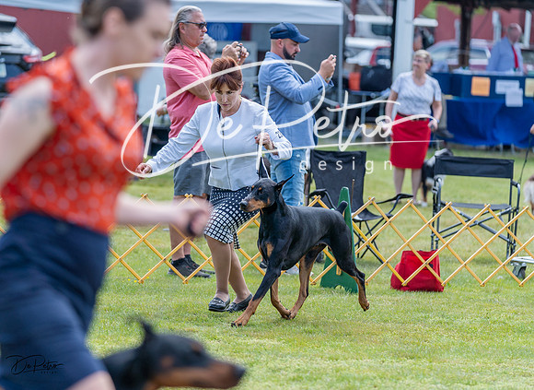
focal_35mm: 196
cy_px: 165
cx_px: 228
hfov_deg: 10.2
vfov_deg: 7.4
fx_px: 2996
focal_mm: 143
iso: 100
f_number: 2.8
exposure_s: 1/800
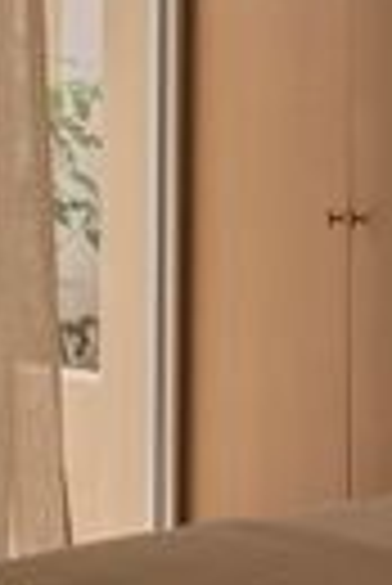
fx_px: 1450
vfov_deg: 22.4
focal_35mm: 89
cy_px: 83
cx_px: 538
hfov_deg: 14.6
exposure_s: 1.5
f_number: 7.1
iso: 125
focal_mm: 36.9
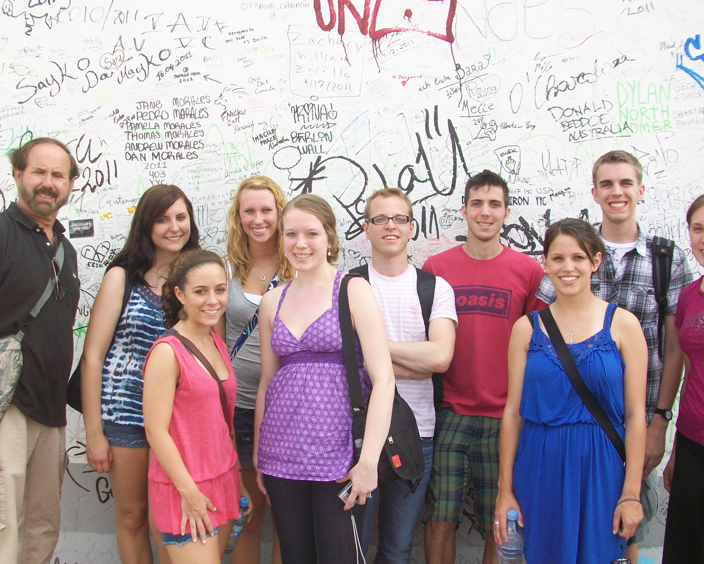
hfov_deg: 45.8
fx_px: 833
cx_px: 348
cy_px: 263
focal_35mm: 40
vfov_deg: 37.3
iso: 64
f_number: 2.8
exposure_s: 1/250
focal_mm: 5.7
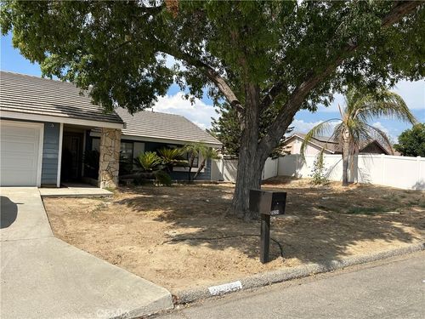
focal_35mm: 26
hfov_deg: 67.3
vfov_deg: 53.1
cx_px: 212
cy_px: 160
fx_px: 319
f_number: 1.5
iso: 50
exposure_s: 1/4444
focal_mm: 5.7
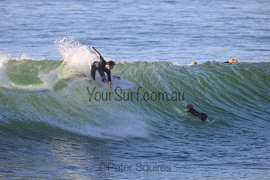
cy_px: 90
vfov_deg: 2.0
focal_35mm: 690
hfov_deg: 3.0
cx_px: 135
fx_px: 5176
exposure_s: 1/2000
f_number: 11
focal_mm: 690
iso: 3200
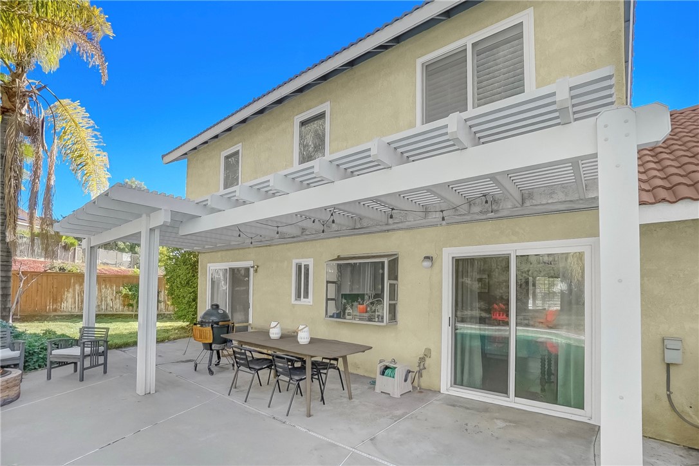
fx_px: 291
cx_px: 350
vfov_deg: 77.3
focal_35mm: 15
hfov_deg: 100.4
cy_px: 233
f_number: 8
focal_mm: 10
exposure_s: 1/800
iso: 1000
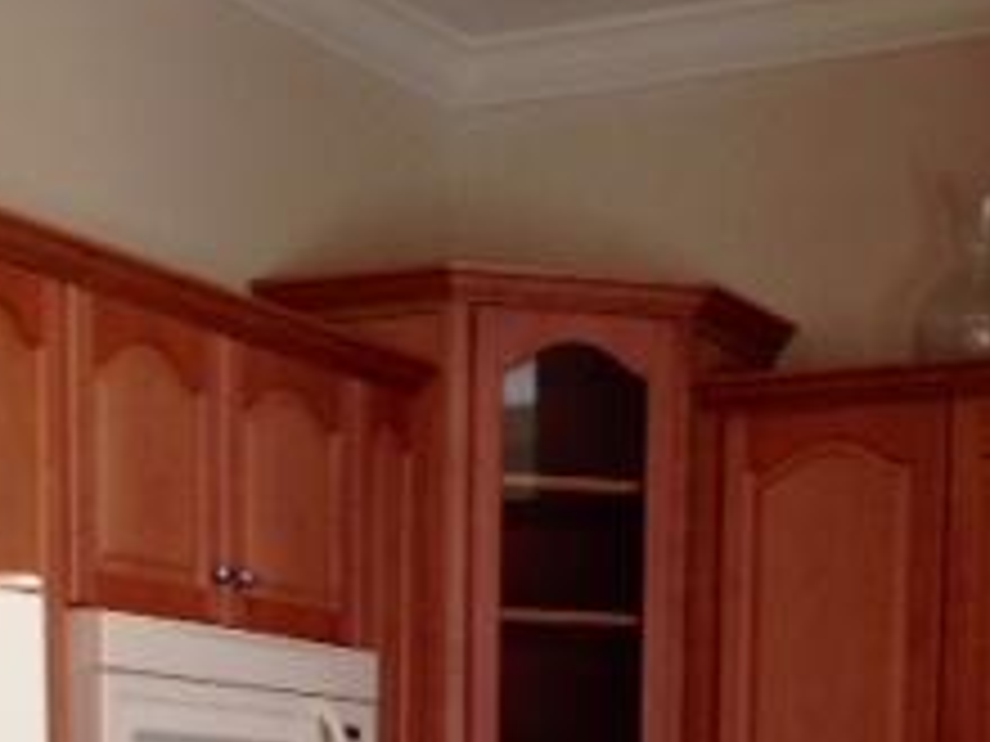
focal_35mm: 96
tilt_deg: -4.6
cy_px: 1034
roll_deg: -0.4
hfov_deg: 20.4
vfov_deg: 14.6
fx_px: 2746
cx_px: 504
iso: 50
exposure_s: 1/30
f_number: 2.4
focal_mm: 4.12
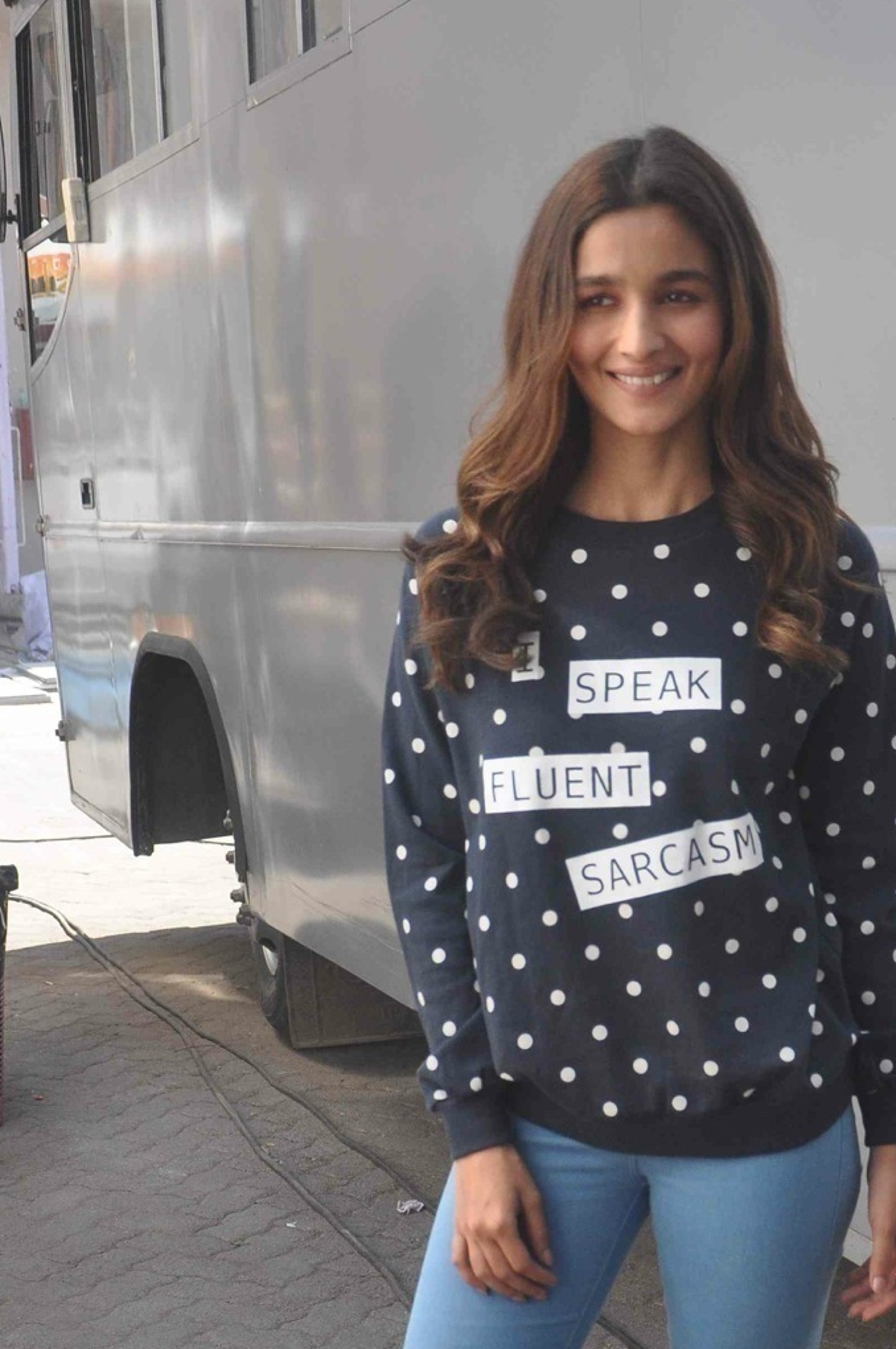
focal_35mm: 69
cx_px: 616
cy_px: 1003
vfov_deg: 28.9
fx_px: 2583
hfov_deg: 19.6
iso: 640
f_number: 4
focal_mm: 26
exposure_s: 1/1600
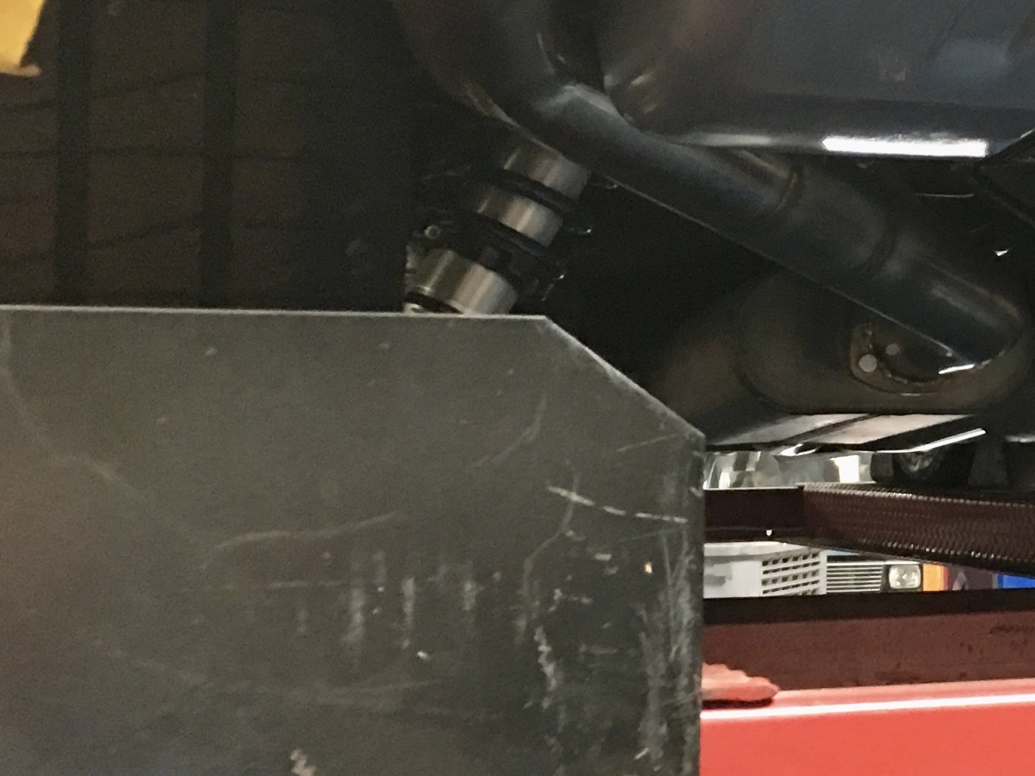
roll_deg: -0.1
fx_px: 2541
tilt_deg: +3.0
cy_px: 337
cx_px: 1414
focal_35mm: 85
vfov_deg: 17.4
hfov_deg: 20.6
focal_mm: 4.15
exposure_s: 1/8
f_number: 2.2
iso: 100
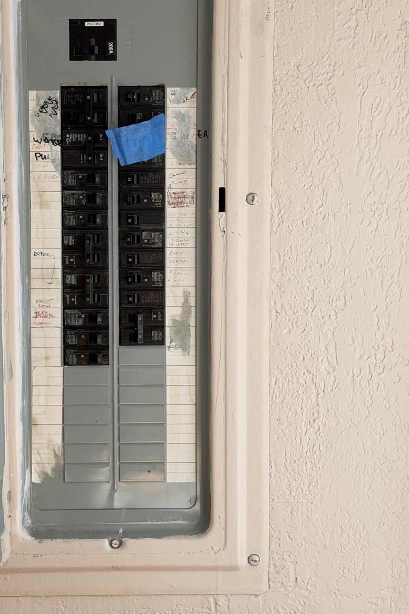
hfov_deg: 20.5
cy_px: 242
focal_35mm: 66
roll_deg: +0.2
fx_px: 1125
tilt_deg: -6.3
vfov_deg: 30.4
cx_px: 107
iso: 80
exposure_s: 1/121
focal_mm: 6.76
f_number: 1.78
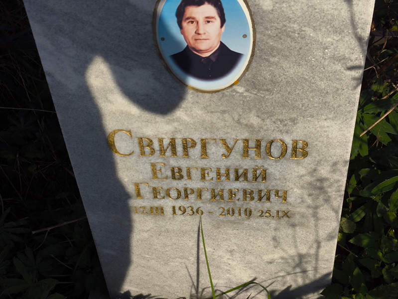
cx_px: 199
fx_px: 575
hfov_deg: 38.2
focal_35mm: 50
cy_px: 150
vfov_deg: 29.1
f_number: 1.7
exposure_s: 1/2703
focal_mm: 4.71
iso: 50
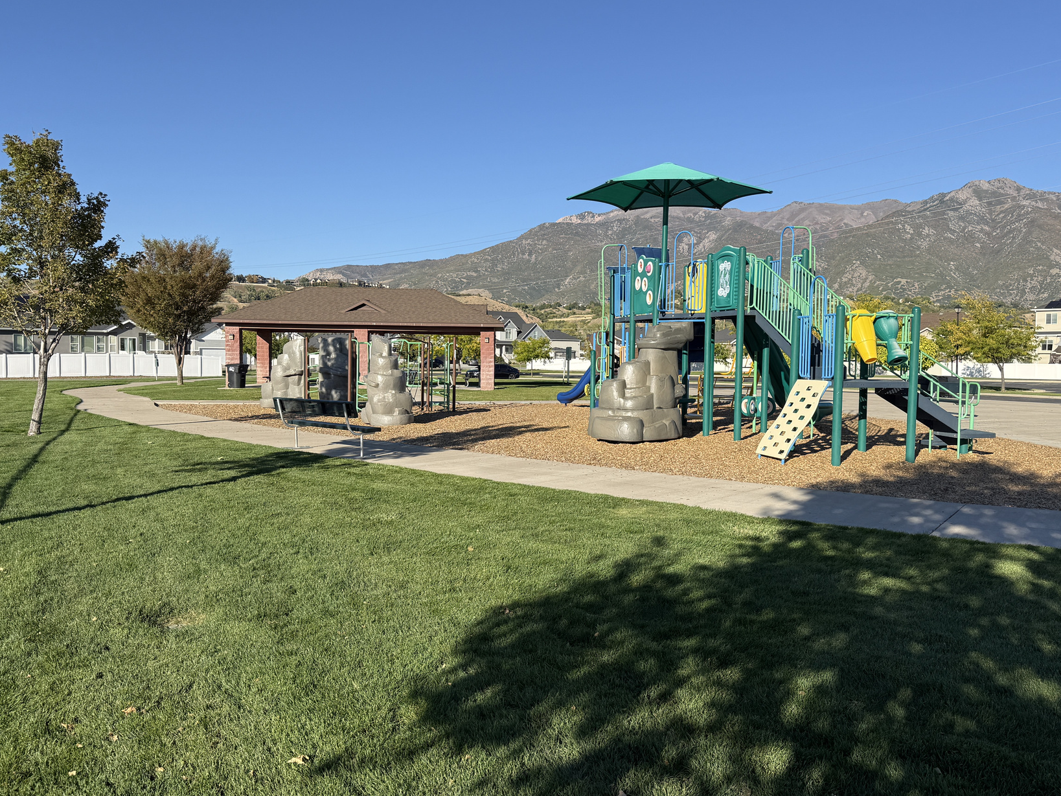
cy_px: 402
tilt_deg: -2.9
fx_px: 920
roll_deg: -0.9
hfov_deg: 59.9
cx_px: 510
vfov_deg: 46.8
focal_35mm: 30
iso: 80
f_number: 1.78
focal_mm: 6.76
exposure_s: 1/4405
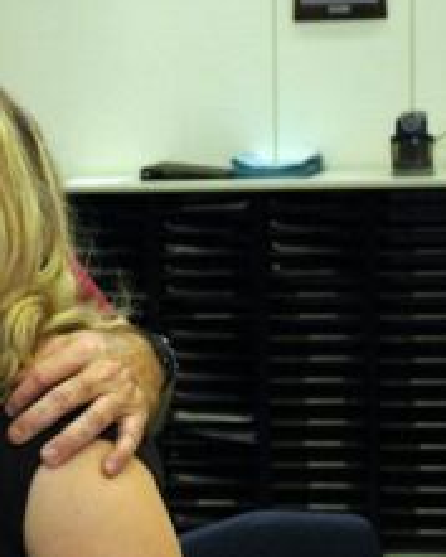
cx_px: -123
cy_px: 243
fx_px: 2083
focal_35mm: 126
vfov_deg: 15.2
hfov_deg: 11.9
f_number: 4
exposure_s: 1/60
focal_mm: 31
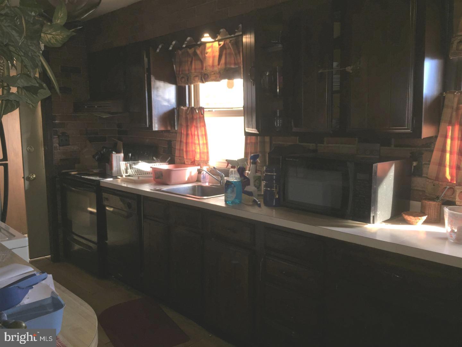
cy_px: 174
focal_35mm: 29
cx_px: 231
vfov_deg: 48.2
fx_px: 387
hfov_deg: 61.7
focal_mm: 4.15
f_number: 2.2
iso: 40
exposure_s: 1/24
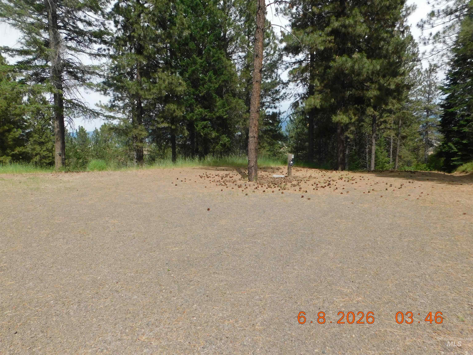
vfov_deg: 58.9
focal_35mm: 23
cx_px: 236
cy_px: 178
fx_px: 314
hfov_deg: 73.9
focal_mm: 4
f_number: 3
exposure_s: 1/1500
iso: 125
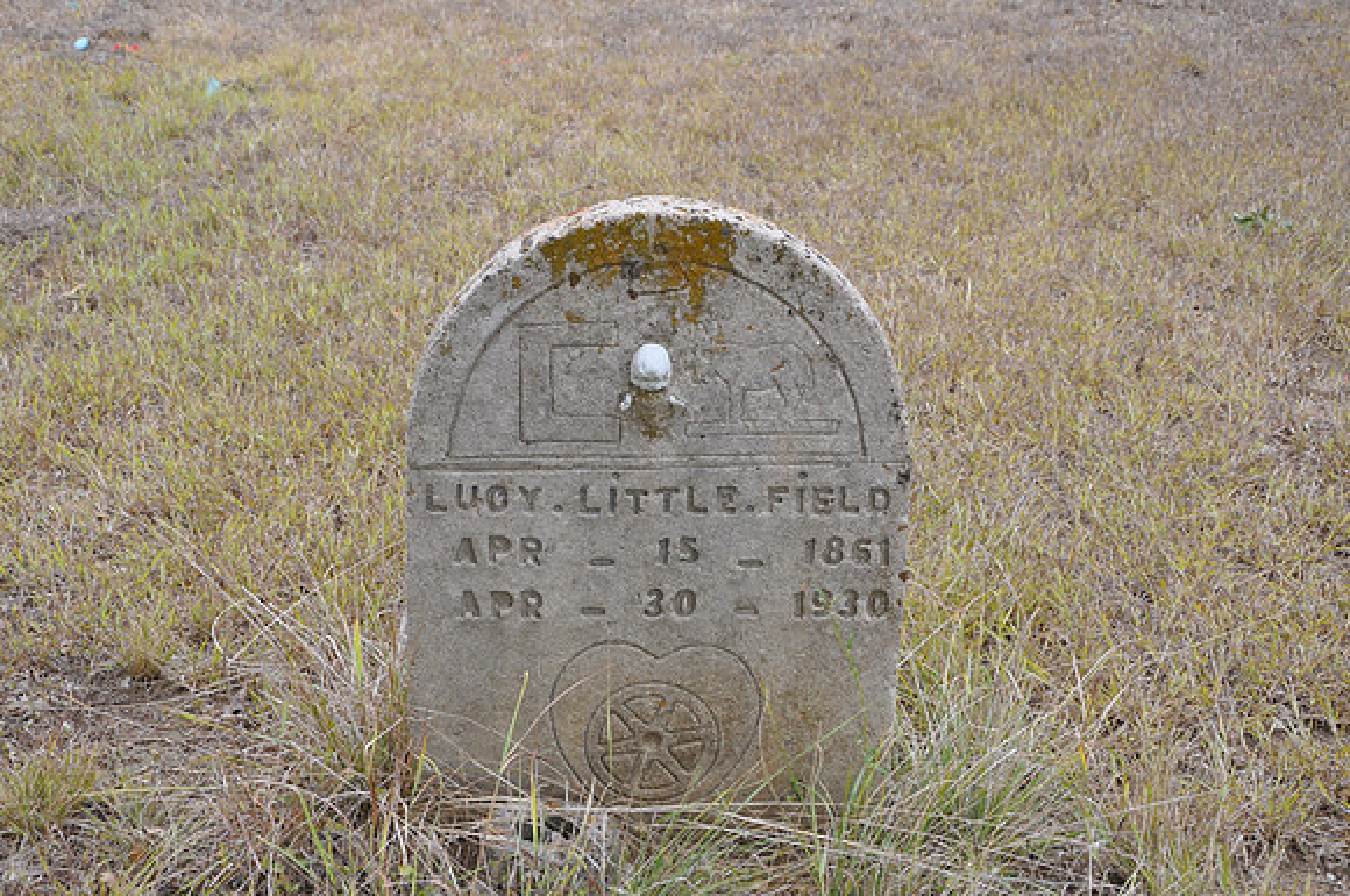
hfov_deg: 31.9
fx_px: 2359
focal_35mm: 63
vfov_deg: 21.5
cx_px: 675
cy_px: 448
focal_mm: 42
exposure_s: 1/60
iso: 200
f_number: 8
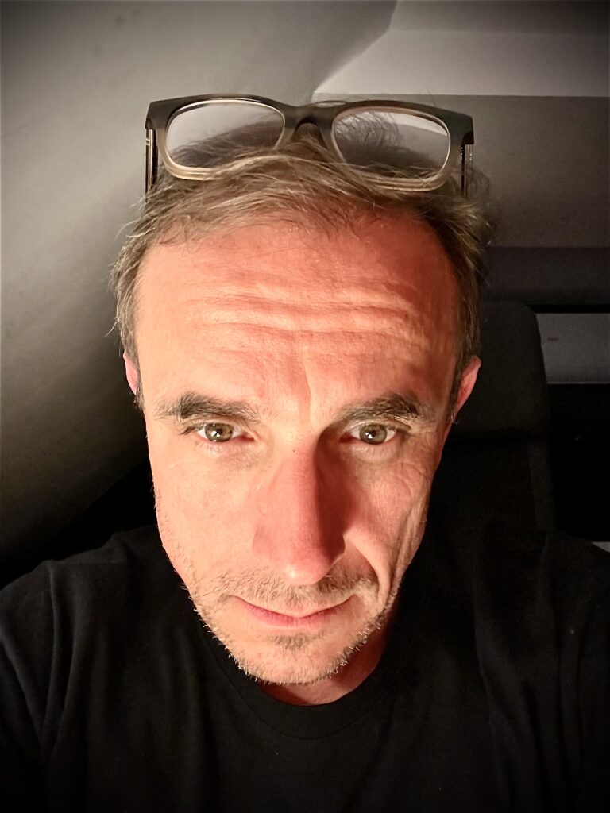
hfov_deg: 46.8
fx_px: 705
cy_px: 406
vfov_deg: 60.0
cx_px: 305
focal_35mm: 30
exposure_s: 1/25
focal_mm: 2.71
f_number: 2.2
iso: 500
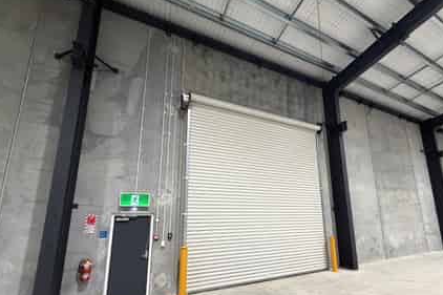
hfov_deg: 92.7
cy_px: 181
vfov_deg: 69.5
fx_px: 209
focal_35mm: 17
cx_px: 254
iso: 320
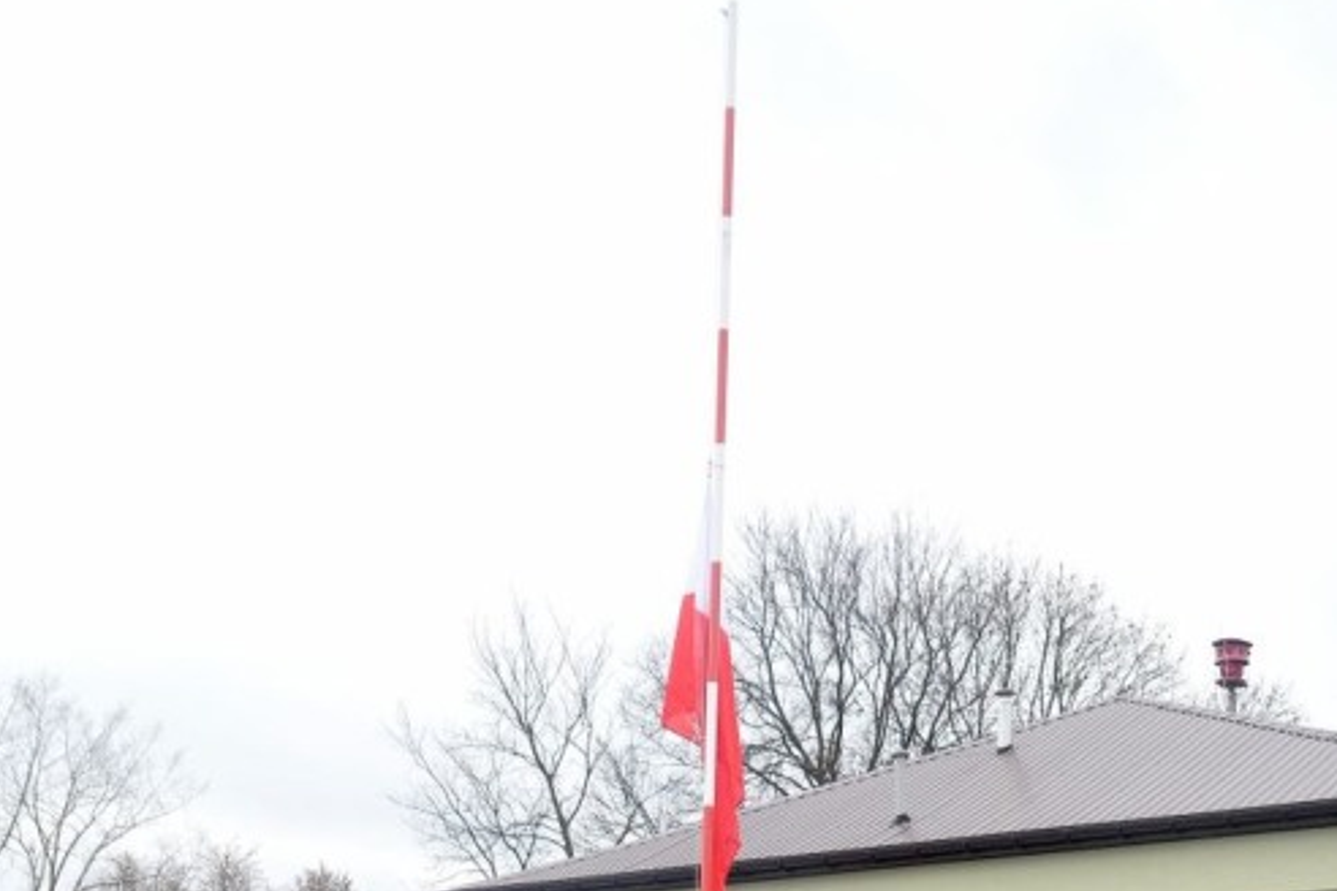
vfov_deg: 23.1
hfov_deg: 36.2
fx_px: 2042
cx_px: 663
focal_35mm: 55
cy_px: 985
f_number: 6.3
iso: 400
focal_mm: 24
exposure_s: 1/100
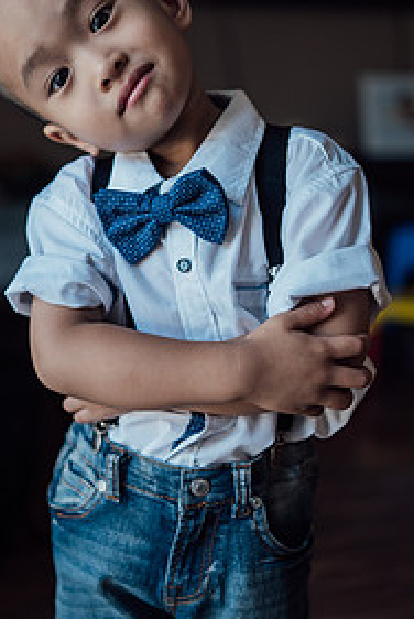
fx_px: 964
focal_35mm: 56
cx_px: 145
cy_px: 284
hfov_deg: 24.2
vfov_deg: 35.6
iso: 125
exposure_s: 1/400
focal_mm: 35
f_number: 1.4
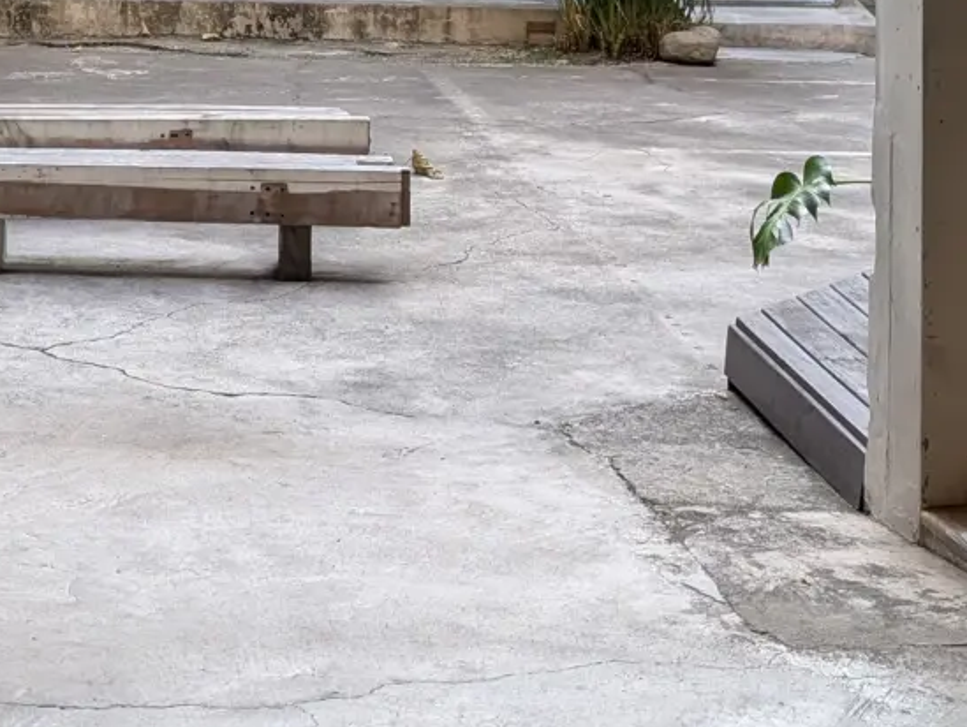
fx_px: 2349
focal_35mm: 84
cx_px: 93
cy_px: -322
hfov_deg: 22.7
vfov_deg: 16.3
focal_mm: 6.9
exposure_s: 1/60
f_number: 1.68
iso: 20
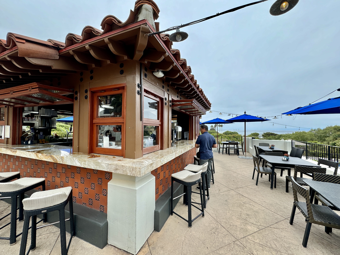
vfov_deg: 85.7
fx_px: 138
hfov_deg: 102.1
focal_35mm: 14
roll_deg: -0.5
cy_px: 128
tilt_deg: +0.6
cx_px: 170
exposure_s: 1/868
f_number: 2.2
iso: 50
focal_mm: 2.22
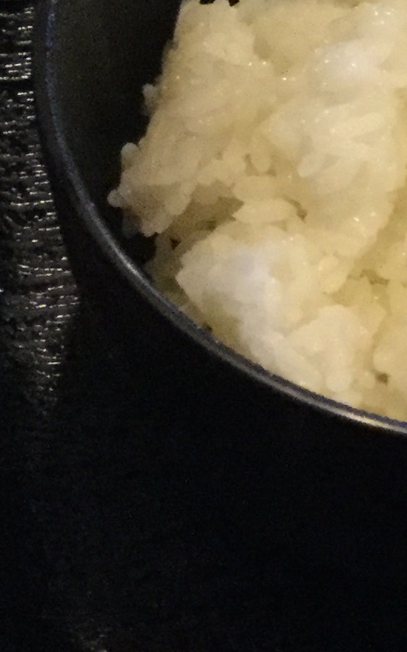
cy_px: -4
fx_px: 2166
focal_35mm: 122
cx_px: 987
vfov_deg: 16.7
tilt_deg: -49.1
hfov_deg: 9.5
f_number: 2.4
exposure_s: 1/15
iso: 320
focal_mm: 3.3
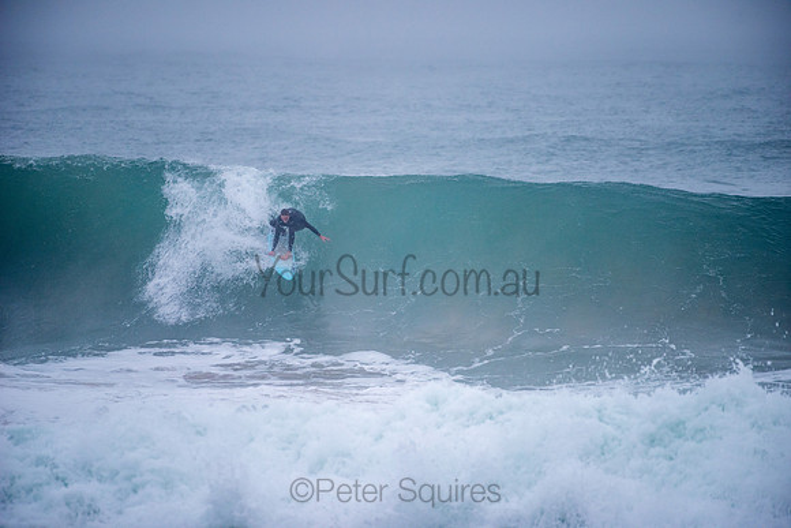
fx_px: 10988
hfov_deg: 4.1
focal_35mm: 500
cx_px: 396
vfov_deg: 2.8
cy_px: 264
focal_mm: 500
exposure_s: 1/1000
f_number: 5.6
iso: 400
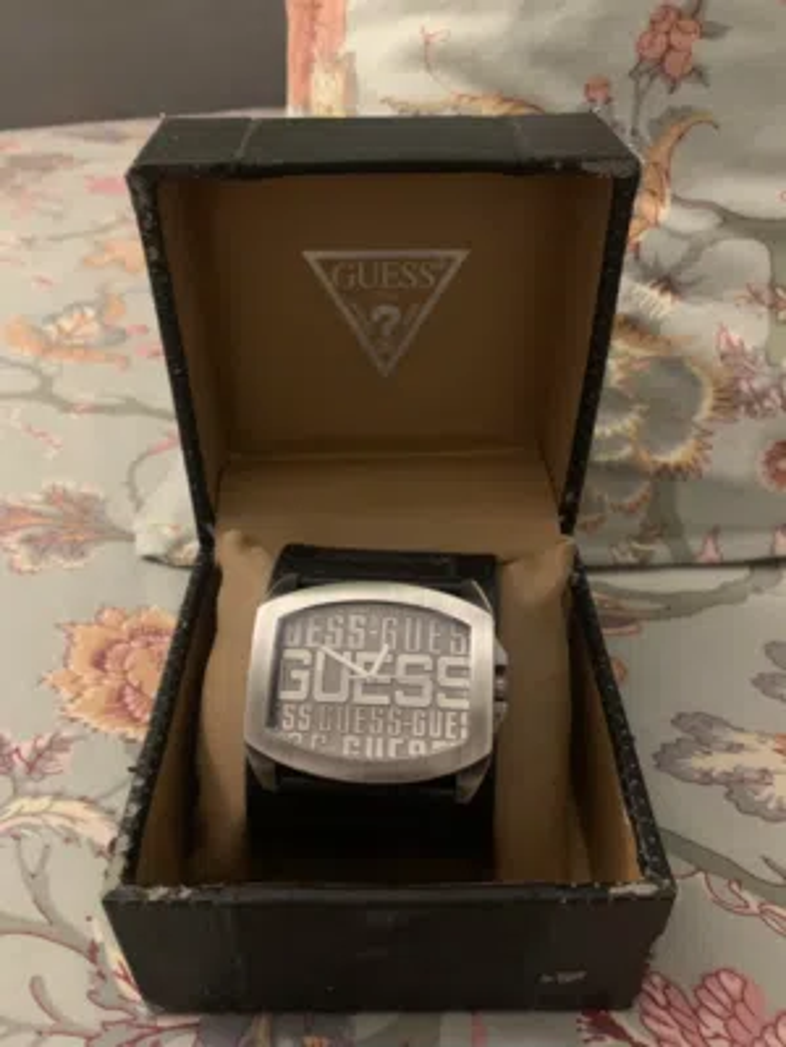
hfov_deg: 53.1
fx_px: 787
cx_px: 393
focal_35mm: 26
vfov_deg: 67.3
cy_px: 524
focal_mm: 4.25
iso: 800
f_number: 1.8
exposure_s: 1/25
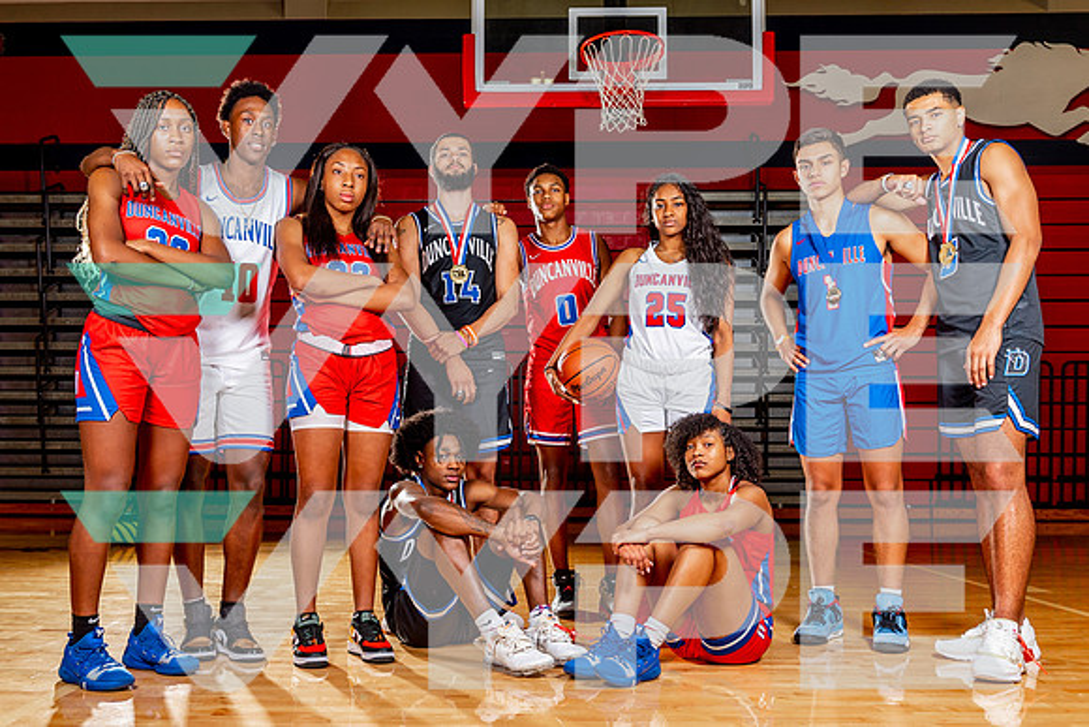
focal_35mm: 35
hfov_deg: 54.0
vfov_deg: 37.5
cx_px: 504
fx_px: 1068
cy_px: 386
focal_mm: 29
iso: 100
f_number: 5.6
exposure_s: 1/125
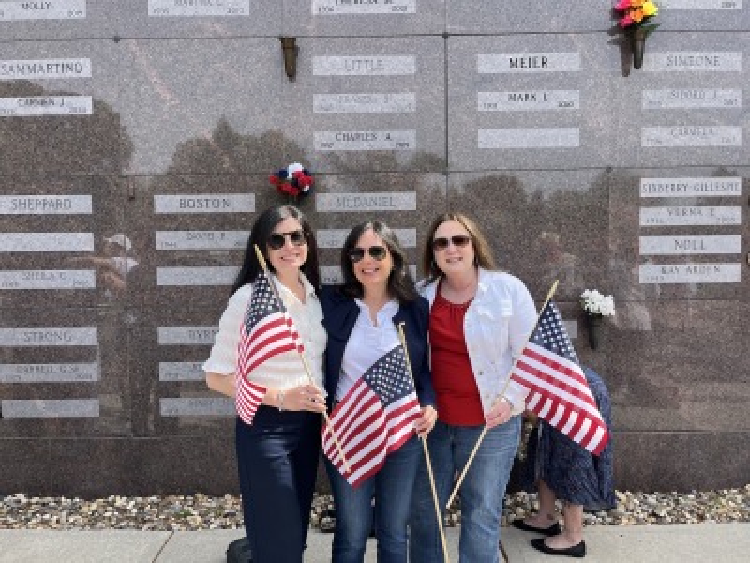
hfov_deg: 67.3
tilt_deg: -2.7
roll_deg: +1.1
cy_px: 282
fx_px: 563
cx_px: 375
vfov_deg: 53.1
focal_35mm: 26
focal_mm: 5.1
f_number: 1.6
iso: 50
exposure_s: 1/1018
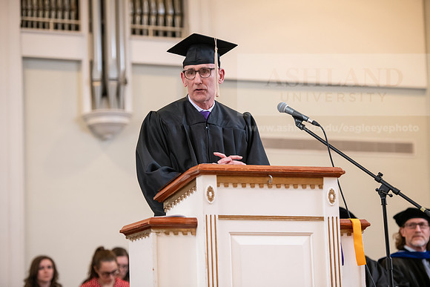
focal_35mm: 122
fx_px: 1457
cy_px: 144
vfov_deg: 11.2
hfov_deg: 16.8
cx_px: 215
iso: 2000
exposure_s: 1/200
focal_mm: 122
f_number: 3.2
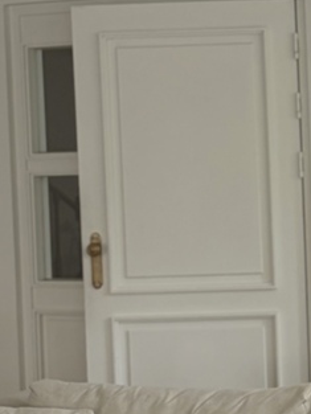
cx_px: 443
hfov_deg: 16.5
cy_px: 433
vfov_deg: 22.5
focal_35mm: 83
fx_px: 994
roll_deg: +2.2
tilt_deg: -1.5
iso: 80
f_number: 1.6
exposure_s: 1/122
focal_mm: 5.96
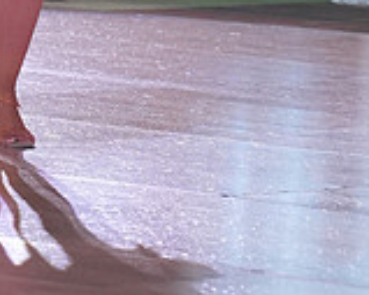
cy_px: -193
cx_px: -43
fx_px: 5206
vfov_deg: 3.2
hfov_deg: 4.1
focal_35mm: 477
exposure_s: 1/400
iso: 1600
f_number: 4
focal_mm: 93
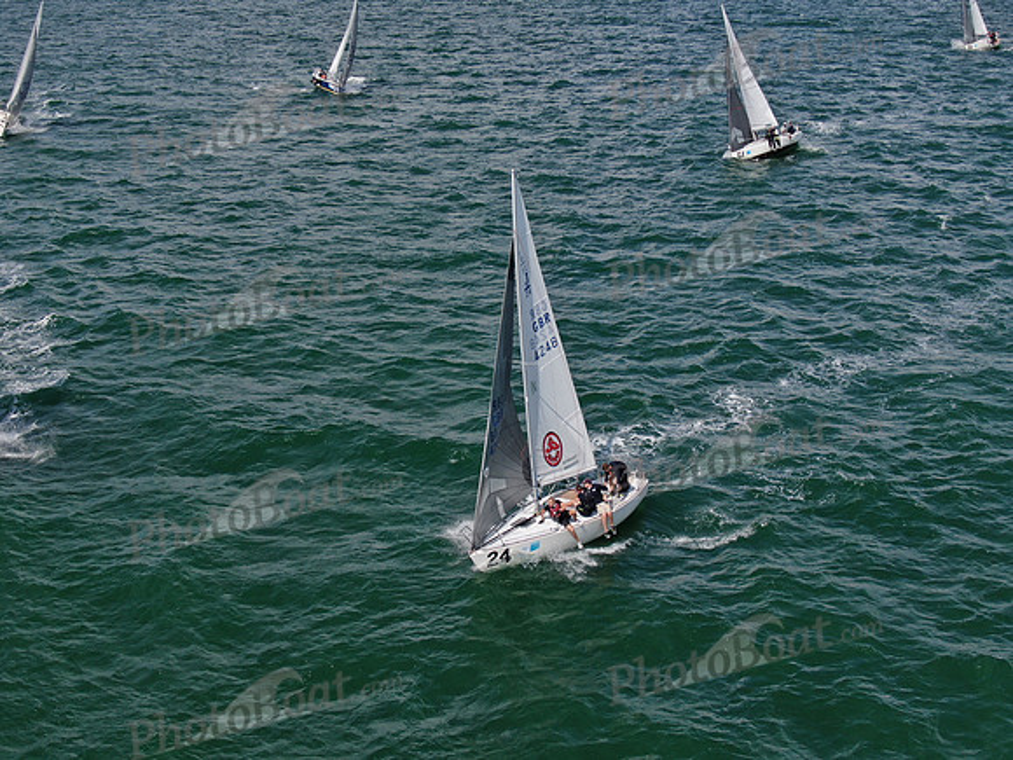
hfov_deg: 39.7
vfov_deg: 30.3
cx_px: 506
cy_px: 380
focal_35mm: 48
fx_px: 1405
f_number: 3.8
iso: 100
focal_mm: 8.6
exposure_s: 1/1000
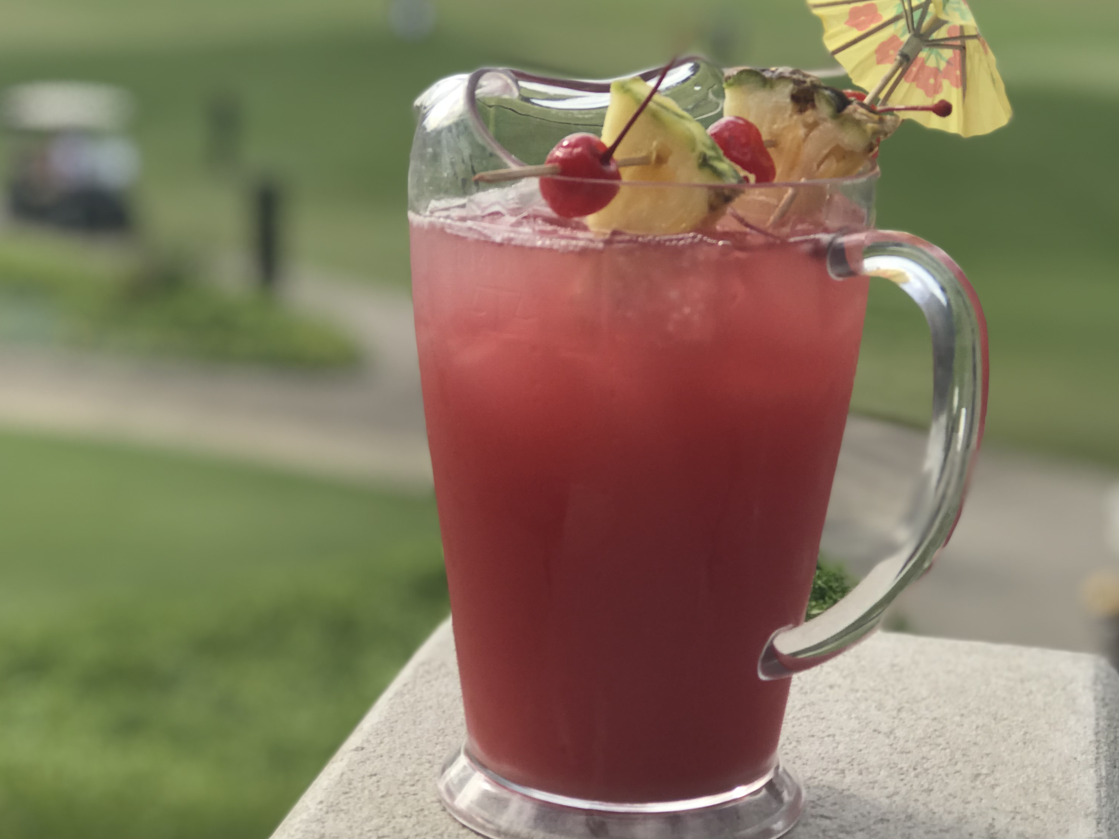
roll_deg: -0.4
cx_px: 557
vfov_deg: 19.0
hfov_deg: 25.3
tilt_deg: -6.5
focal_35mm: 77
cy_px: 212
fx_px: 2489
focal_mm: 6.6
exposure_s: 1/418
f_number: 2.8
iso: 20
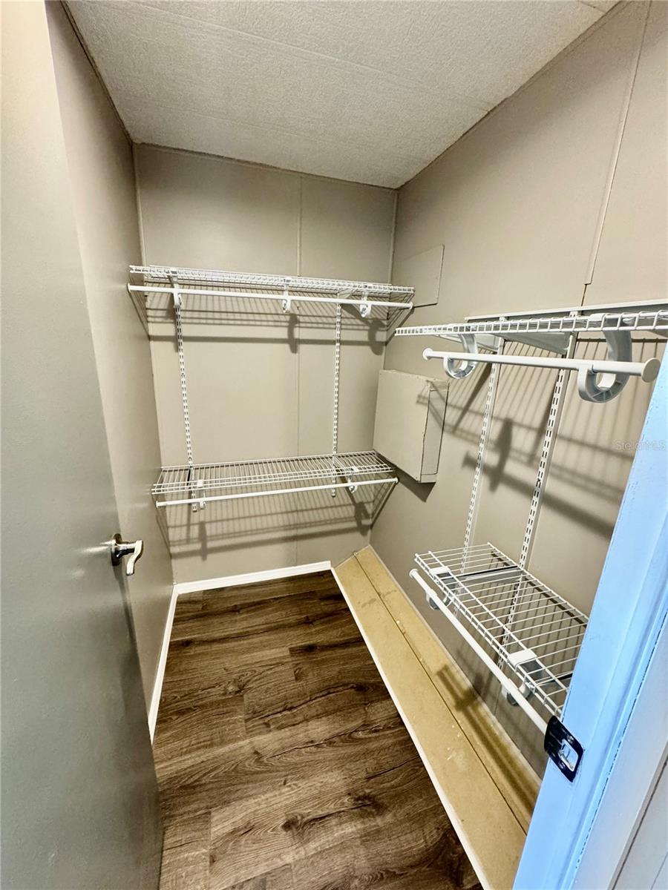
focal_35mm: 14
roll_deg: -2.1
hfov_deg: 85.7
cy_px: 445
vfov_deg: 102.1
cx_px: 334
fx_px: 360
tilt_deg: -16.3
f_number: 2.2
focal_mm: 2.22
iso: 500
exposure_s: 1/60
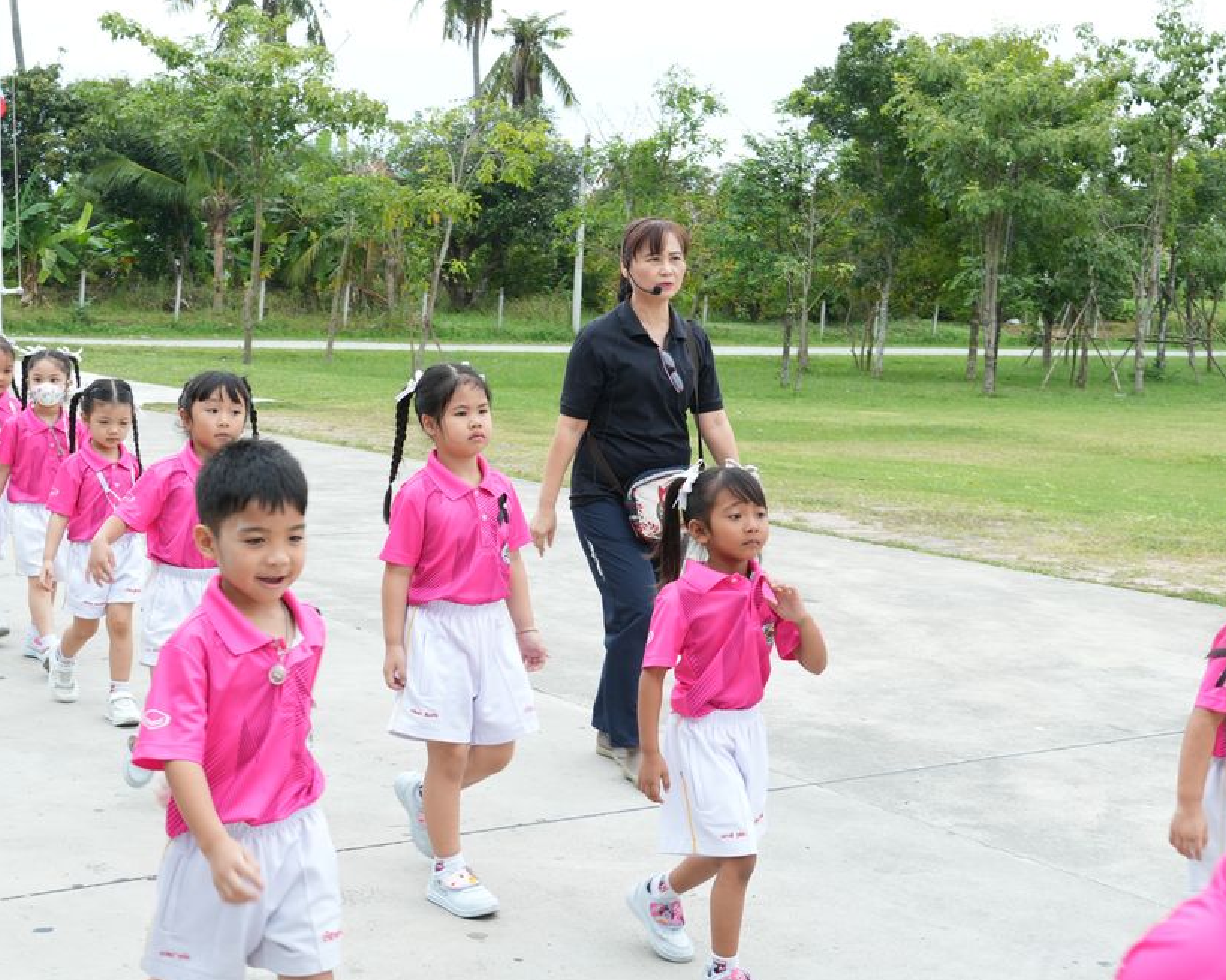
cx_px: 602
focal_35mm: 55
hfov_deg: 34.2
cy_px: 484
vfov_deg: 27.6
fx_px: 1995
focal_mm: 32
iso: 320
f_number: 7.1
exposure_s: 1/100
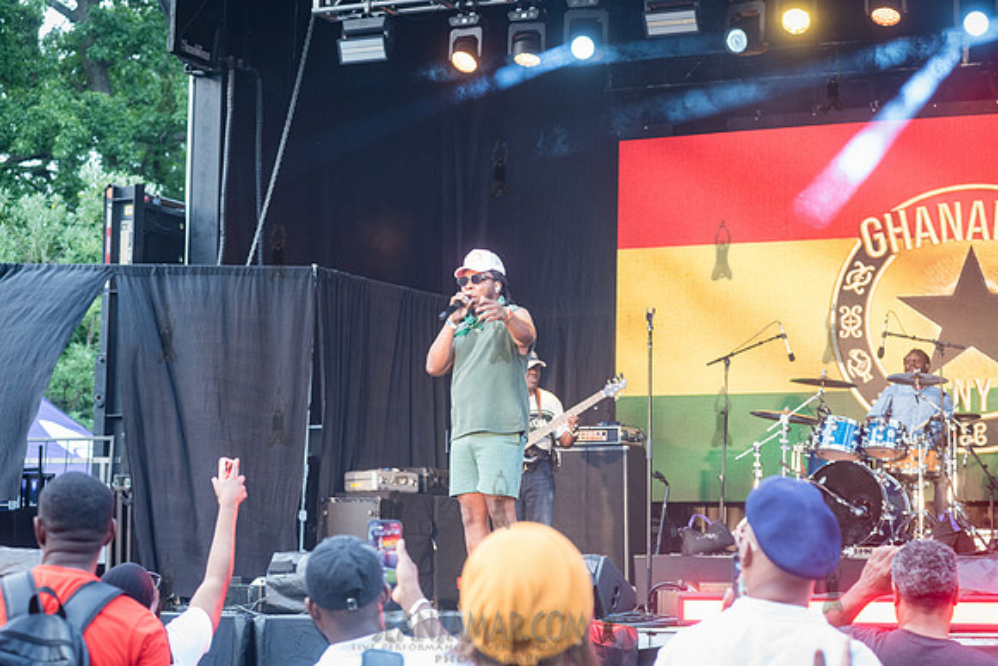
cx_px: 499
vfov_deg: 15.9
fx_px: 2385
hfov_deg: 23.6
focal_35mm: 86
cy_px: 333
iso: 1600
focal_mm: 86
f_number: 4.5
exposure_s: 1/200
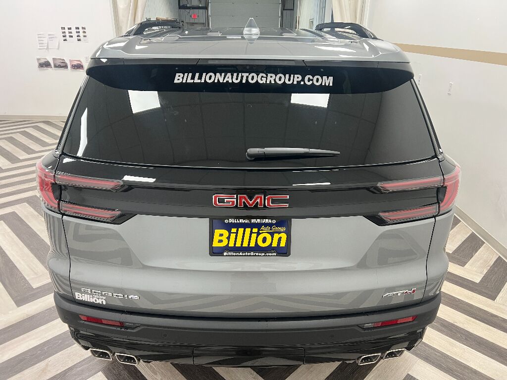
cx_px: 254
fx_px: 381
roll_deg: -1.3
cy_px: 190
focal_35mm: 26
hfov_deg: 67.3
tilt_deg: -23.5
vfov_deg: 53.1
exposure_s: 1/60
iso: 125
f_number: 1.5
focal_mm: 5.7
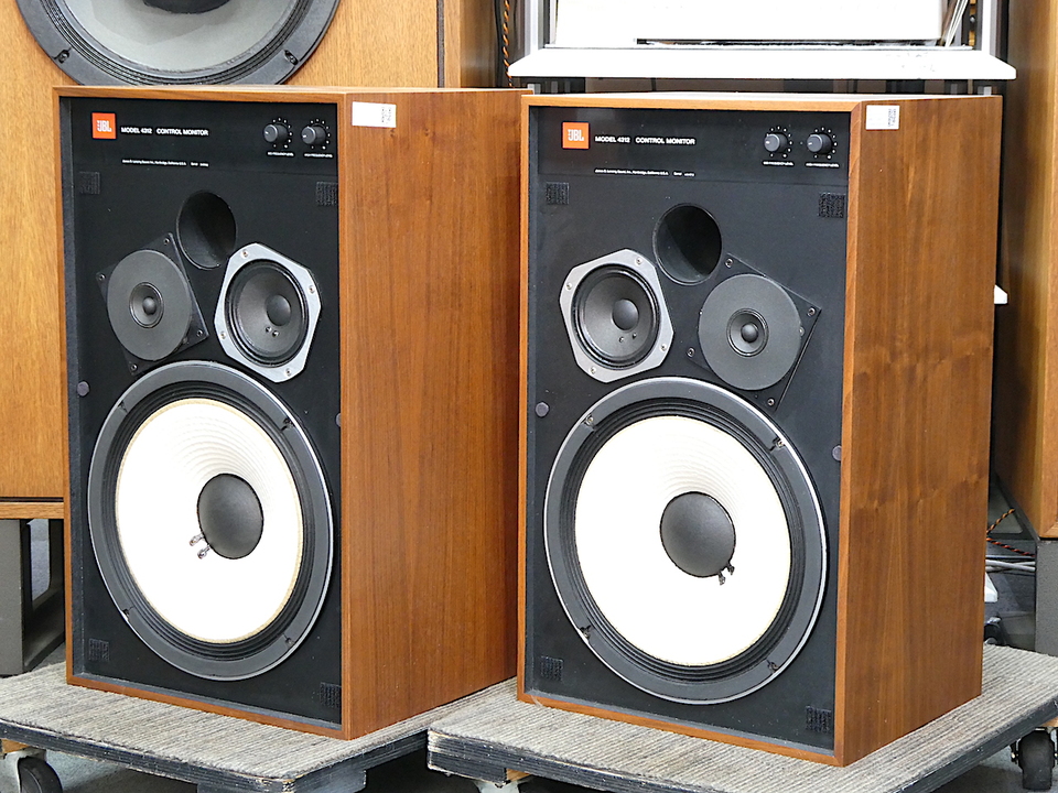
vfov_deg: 21.0
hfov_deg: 27.8
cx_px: 529
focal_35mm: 70
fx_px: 2139
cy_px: 396
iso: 400
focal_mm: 12.5
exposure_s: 1/1.6
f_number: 7.1
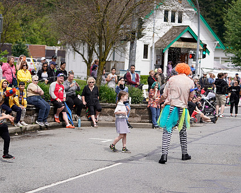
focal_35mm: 91
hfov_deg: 21.0
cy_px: 90
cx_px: 123
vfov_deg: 16.9
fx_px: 649
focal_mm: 70
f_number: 2.8
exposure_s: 1/400
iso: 100
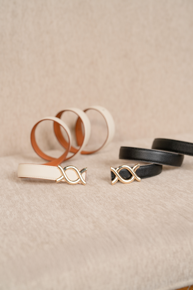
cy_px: 145
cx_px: 96
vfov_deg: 39.6
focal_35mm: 50
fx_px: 402
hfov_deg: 27.0
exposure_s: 1/125
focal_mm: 50
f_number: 3.5
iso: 250
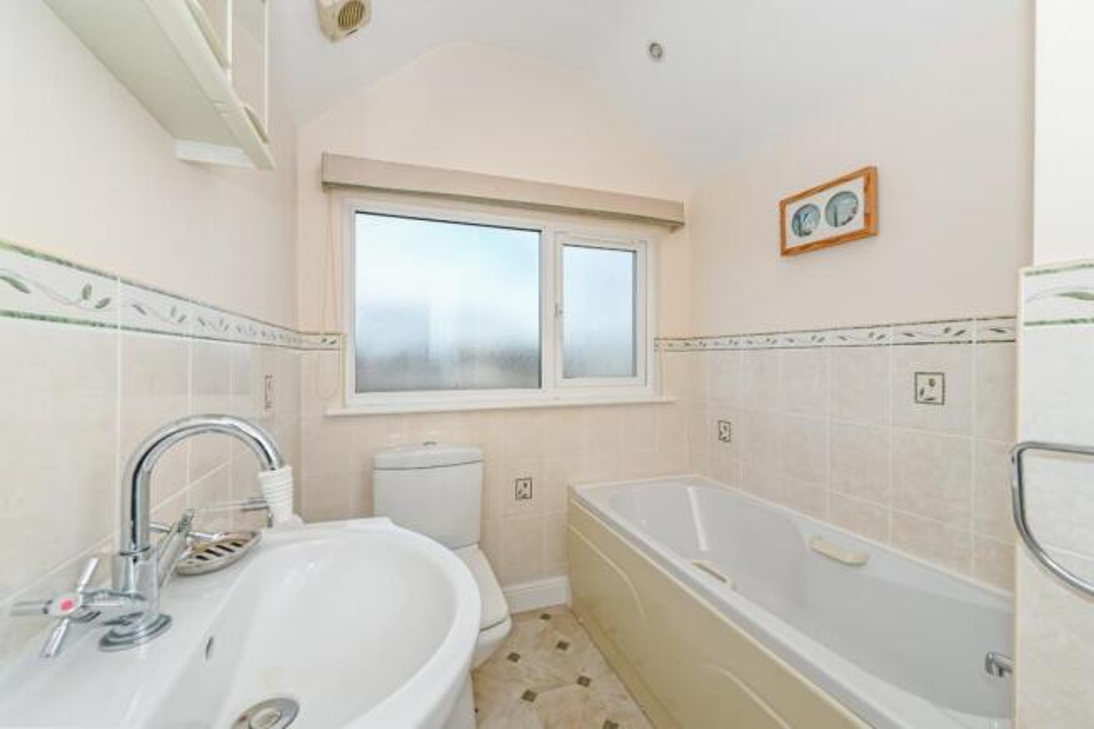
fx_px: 425
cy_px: 364
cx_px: 547
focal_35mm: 14
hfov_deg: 104.3
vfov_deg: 81.2
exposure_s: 1/160
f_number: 7.1
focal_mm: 14
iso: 400
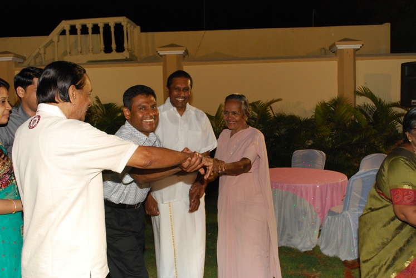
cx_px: 208
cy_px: 139
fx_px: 451
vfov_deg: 34.3
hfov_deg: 49.5
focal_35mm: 39
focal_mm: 26
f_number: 7.1
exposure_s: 1/60
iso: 800
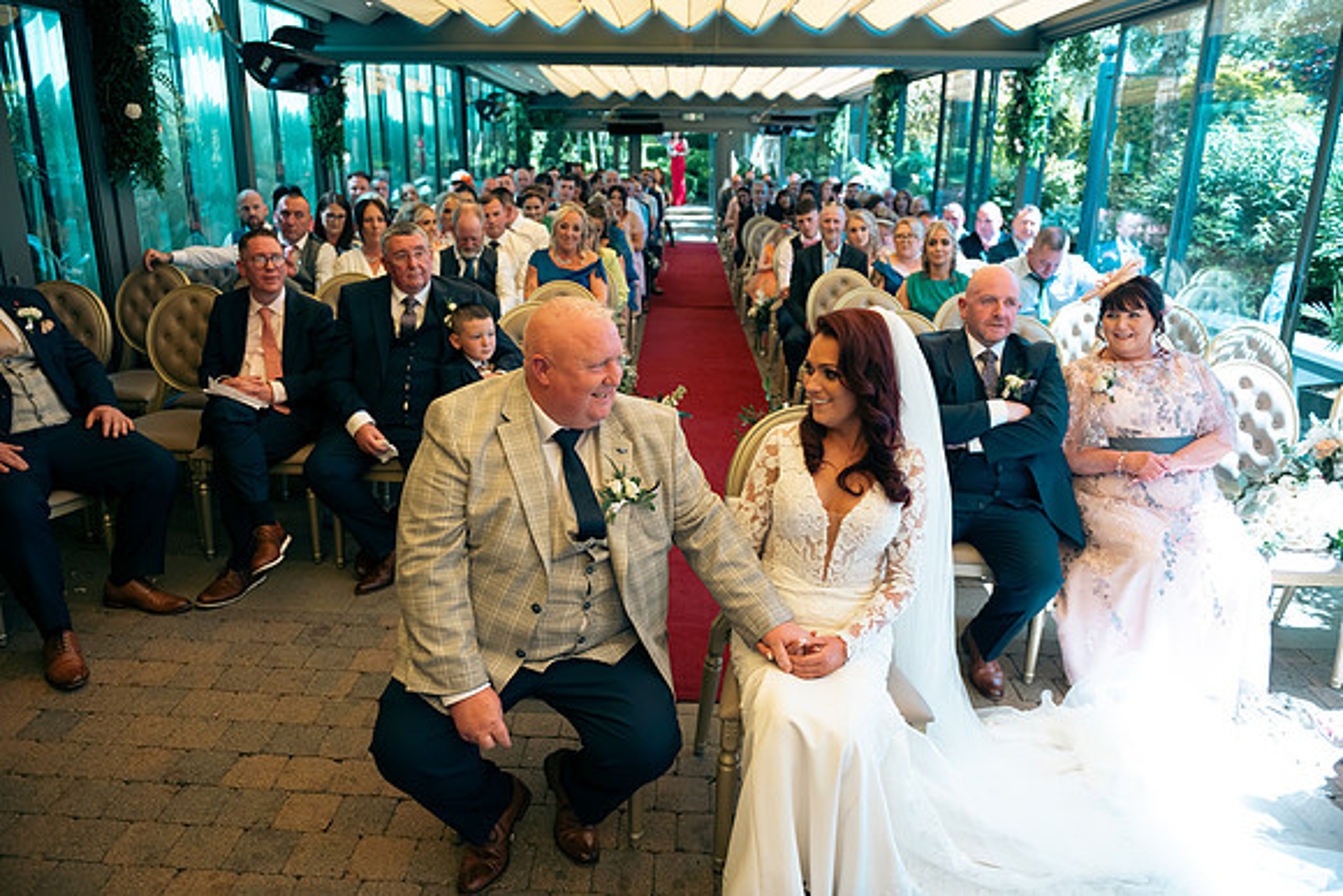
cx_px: 672
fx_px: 896
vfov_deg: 53.2
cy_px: 448
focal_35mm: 24
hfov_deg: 73.7
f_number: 3.5
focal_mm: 24
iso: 250
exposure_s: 1/250
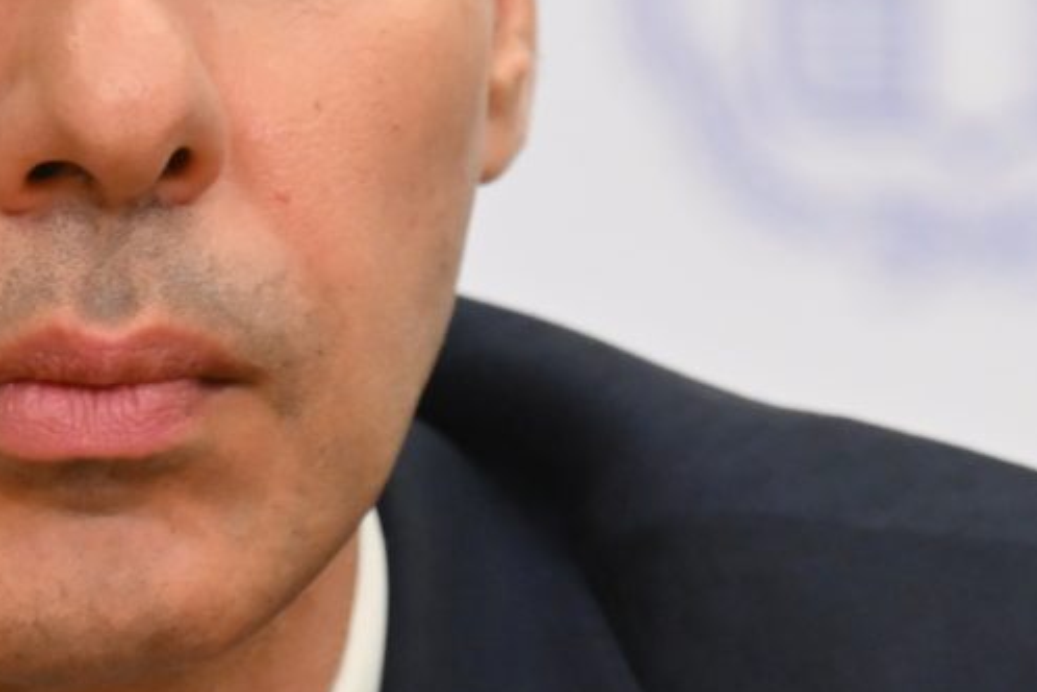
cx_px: 352
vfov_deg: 0.9
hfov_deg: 1.4
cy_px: 439
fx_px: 43839
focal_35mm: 1522
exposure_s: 1/225
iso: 2500
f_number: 6
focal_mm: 370
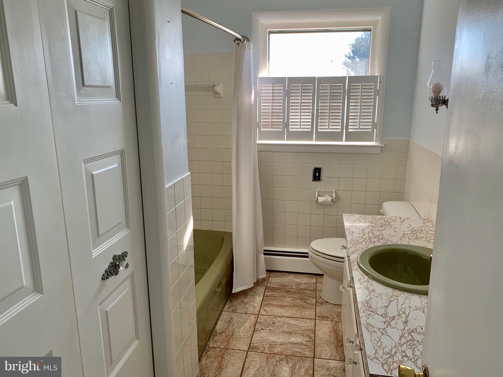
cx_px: 252
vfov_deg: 53.1
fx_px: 378
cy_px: 188
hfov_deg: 67.3
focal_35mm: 26
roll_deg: -0.5
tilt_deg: -12.8
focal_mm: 4.25
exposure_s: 1/121
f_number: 1.8
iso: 40
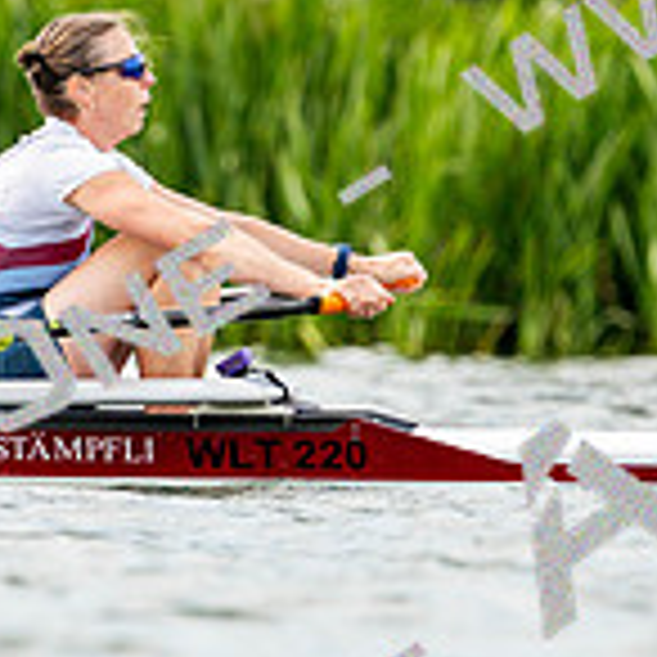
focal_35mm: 2021
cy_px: 209
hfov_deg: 0.9
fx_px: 43397
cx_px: 135
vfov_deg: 0.9
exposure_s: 1/2000
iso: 640
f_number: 6.3
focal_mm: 600
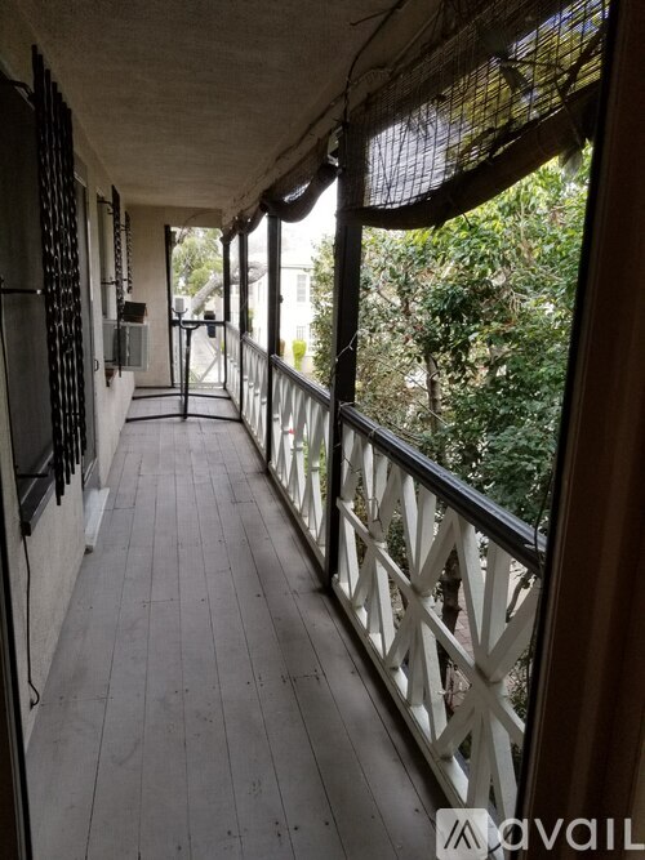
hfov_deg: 53.0
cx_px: 322
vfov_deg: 67.3
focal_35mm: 26
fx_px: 646
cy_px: 430
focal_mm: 4.25
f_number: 1.7
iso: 50
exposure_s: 1/122
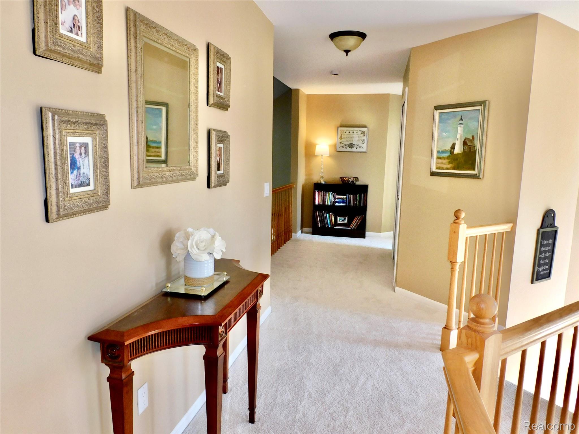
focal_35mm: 24
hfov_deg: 71.6
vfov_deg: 56.8
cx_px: 290
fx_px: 401
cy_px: 217
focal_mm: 4.3
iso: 125
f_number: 3.3
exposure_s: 1/50
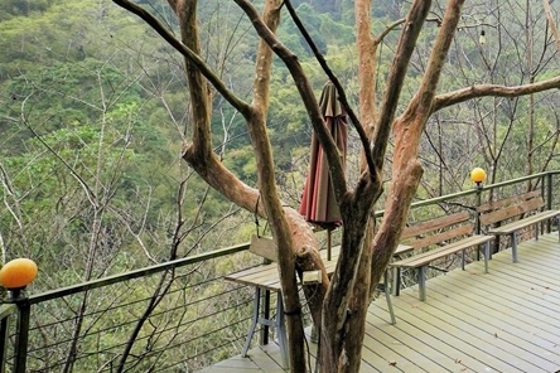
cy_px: 37
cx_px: 619
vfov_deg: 28.7
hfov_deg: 36.7
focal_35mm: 45
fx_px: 700
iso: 100
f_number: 2.5
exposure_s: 1/250
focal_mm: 20
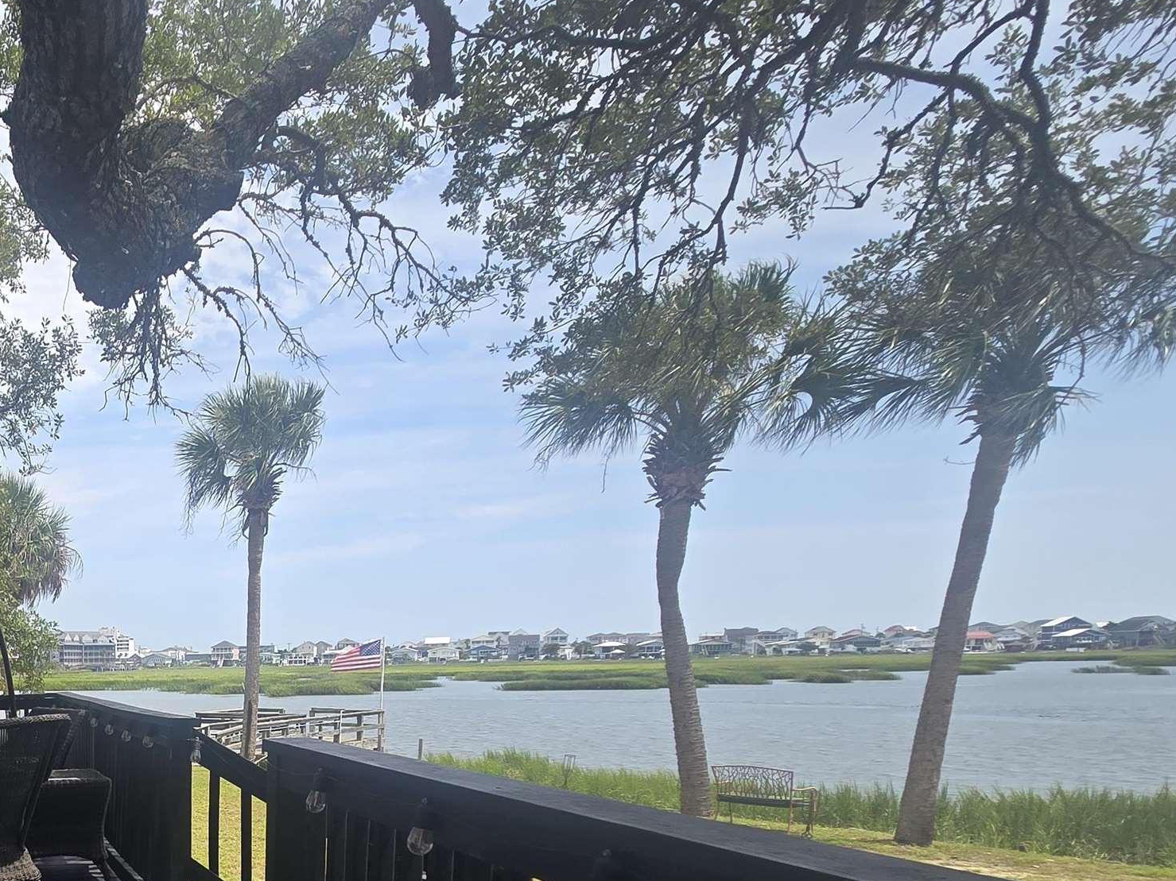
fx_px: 917
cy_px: 790
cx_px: -37
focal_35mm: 27
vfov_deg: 46.4
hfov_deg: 50.6
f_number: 2.2
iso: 50
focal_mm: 2.2
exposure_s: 1/1402
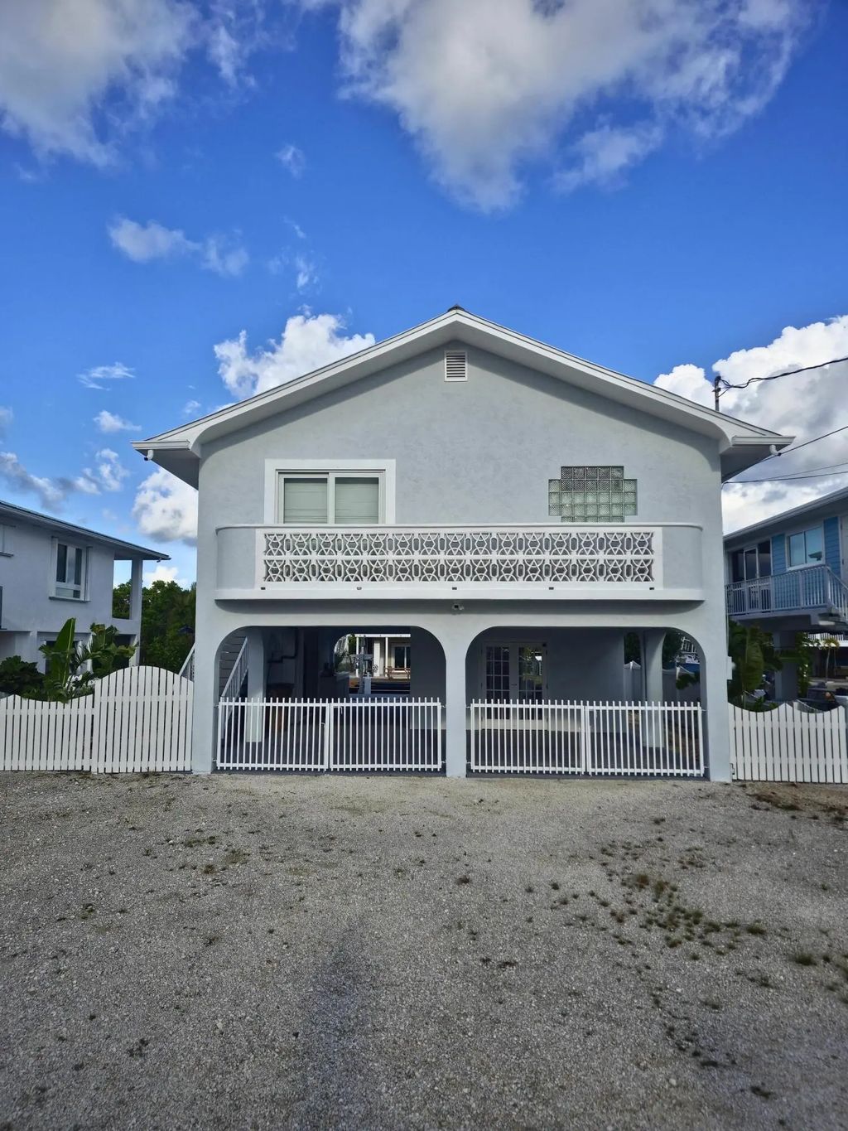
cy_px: 566
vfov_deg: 73.9
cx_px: 424
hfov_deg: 58.9
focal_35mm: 23
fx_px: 751
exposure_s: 1/596
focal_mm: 6.3
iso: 12
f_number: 1.7
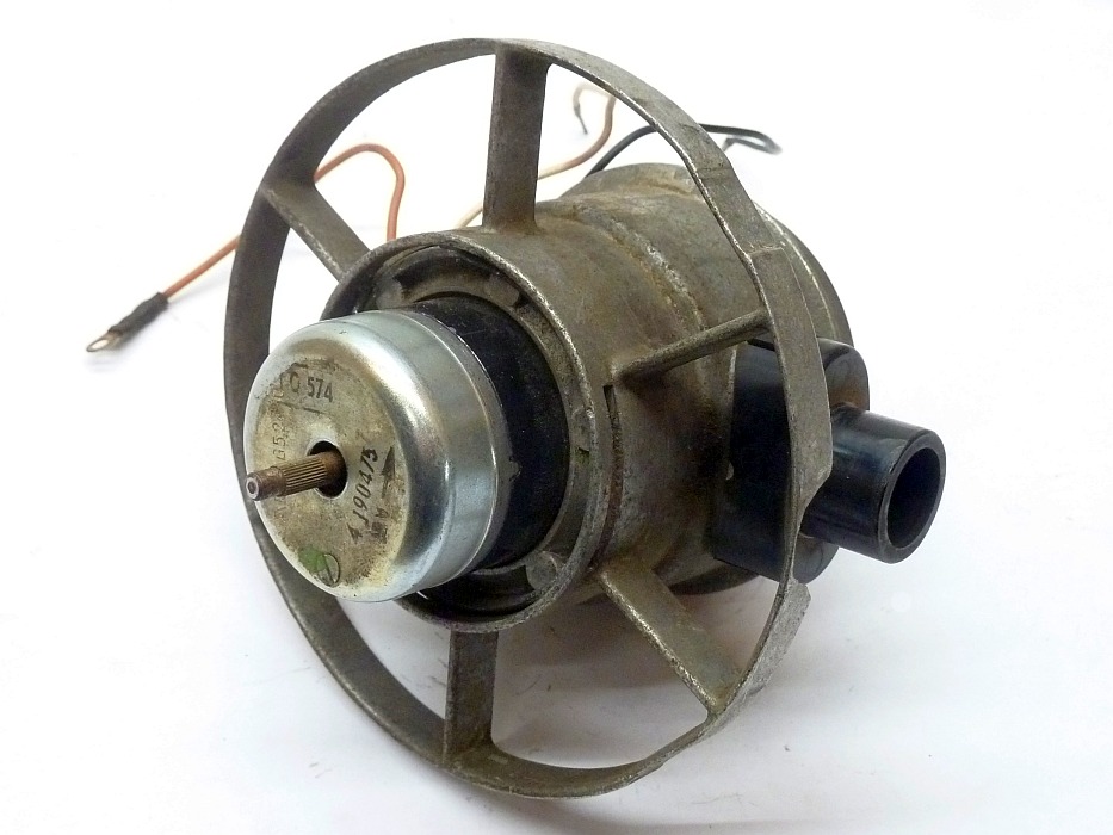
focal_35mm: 44
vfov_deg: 32.9
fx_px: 1415
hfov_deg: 42.9
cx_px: 556
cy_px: 418
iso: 400
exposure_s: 1/25
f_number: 3.7
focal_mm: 7.3
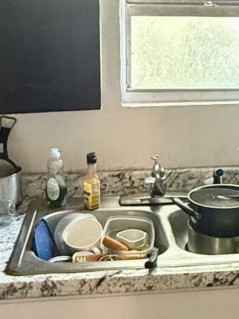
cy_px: 93
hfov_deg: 23.9
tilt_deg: -6.9
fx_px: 562
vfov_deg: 31.3
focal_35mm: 61
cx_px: 167
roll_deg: -1.1
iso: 800
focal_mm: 2.22
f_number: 2.2
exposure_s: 1/60
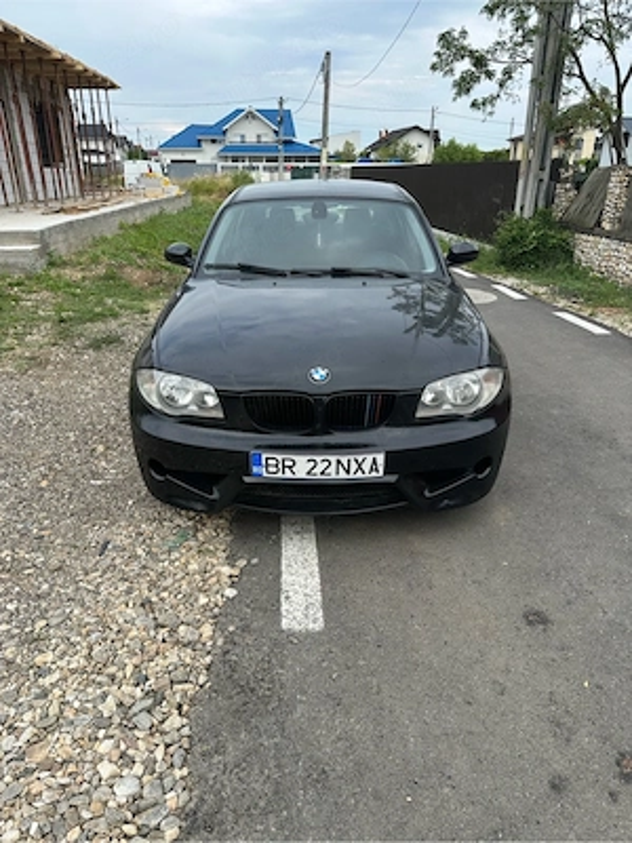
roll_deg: +0.3
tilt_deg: -22.0
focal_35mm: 24
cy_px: 422
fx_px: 584
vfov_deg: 71.6
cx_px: 316
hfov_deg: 56.8
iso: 80
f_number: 1.78
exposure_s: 1/1949
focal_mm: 6.86
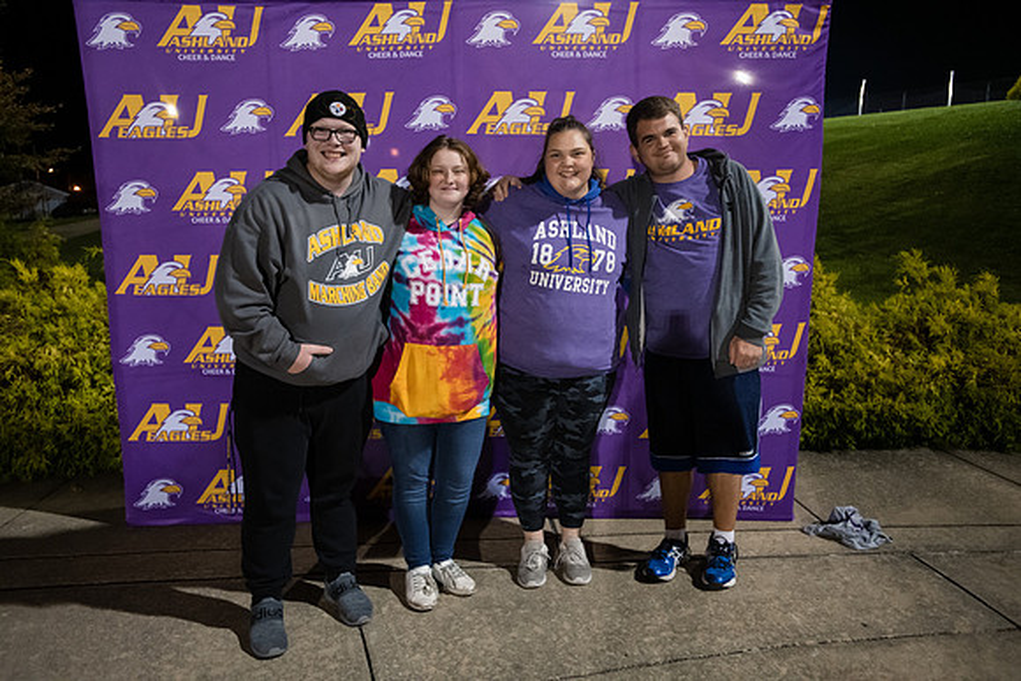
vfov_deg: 49.6
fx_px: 738
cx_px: 510
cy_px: 340
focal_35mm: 26
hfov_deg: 69.4
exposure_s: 1/80
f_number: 3.2
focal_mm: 26
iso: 4000
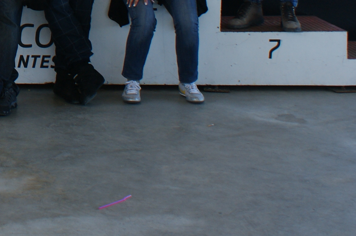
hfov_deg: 16.0
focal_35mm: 119
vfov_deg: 10.9
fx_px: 1176
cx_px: -150
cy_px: -162
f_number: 5.6
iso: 100
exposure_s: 1/50
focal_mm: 20
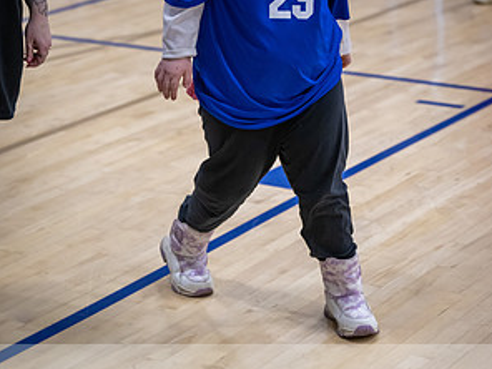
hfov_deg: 17.3
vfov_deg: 13.0
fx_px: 1620
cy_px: 93
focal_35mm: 114
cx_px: 248
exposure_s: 1/640
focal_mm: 78
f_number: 2.8
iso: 4000
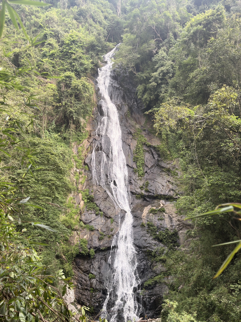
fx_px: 325
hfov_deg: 40.7
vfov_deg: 52.6
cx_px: 120
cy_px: 161
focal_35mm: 35
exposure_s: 1/121
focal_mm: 6.86
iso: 64
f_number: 1.78
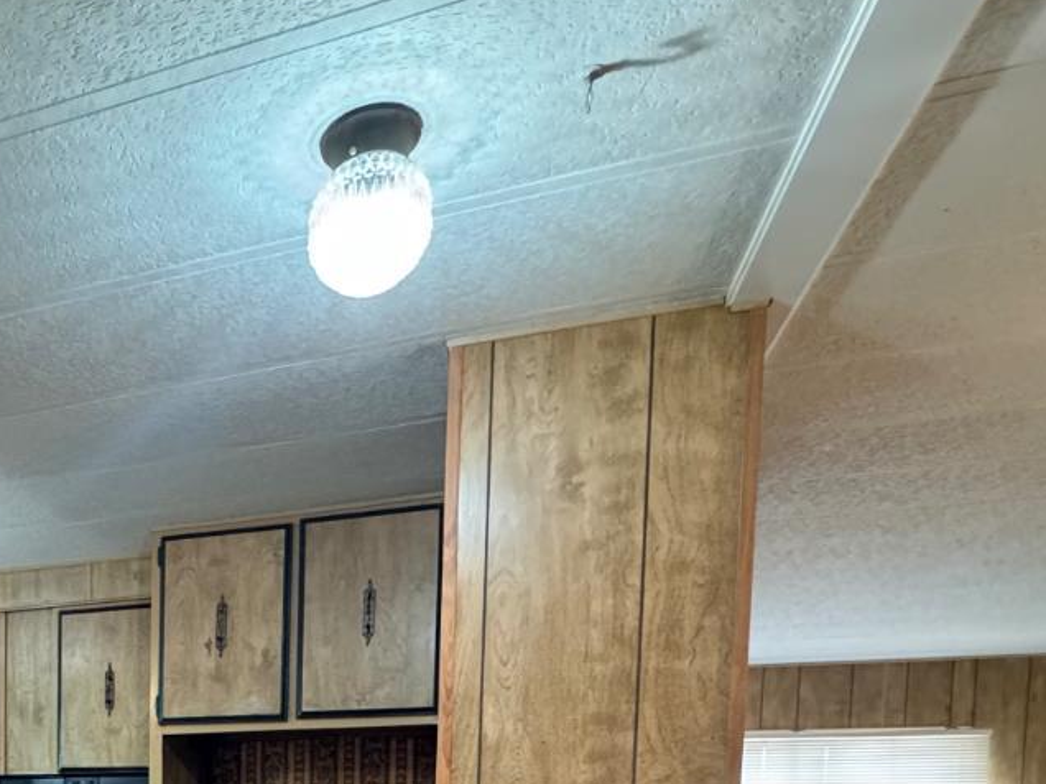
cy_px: 877
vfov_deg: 36.0
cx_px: 49
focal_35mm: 33
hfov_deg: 47.8
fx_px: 997
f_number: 2.2
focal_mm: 2.22
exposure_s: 1/60
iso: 1250
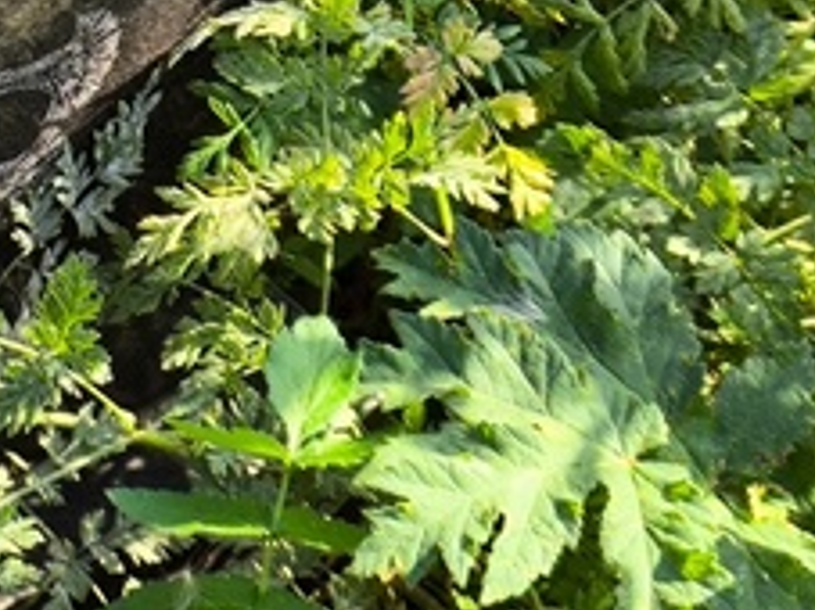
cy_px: -201
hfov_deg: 11.0
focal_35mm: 176
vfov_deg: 8.3
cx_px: -185
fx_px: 4142
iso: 50
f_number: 1.7
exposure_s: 1/318
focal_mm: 4.71
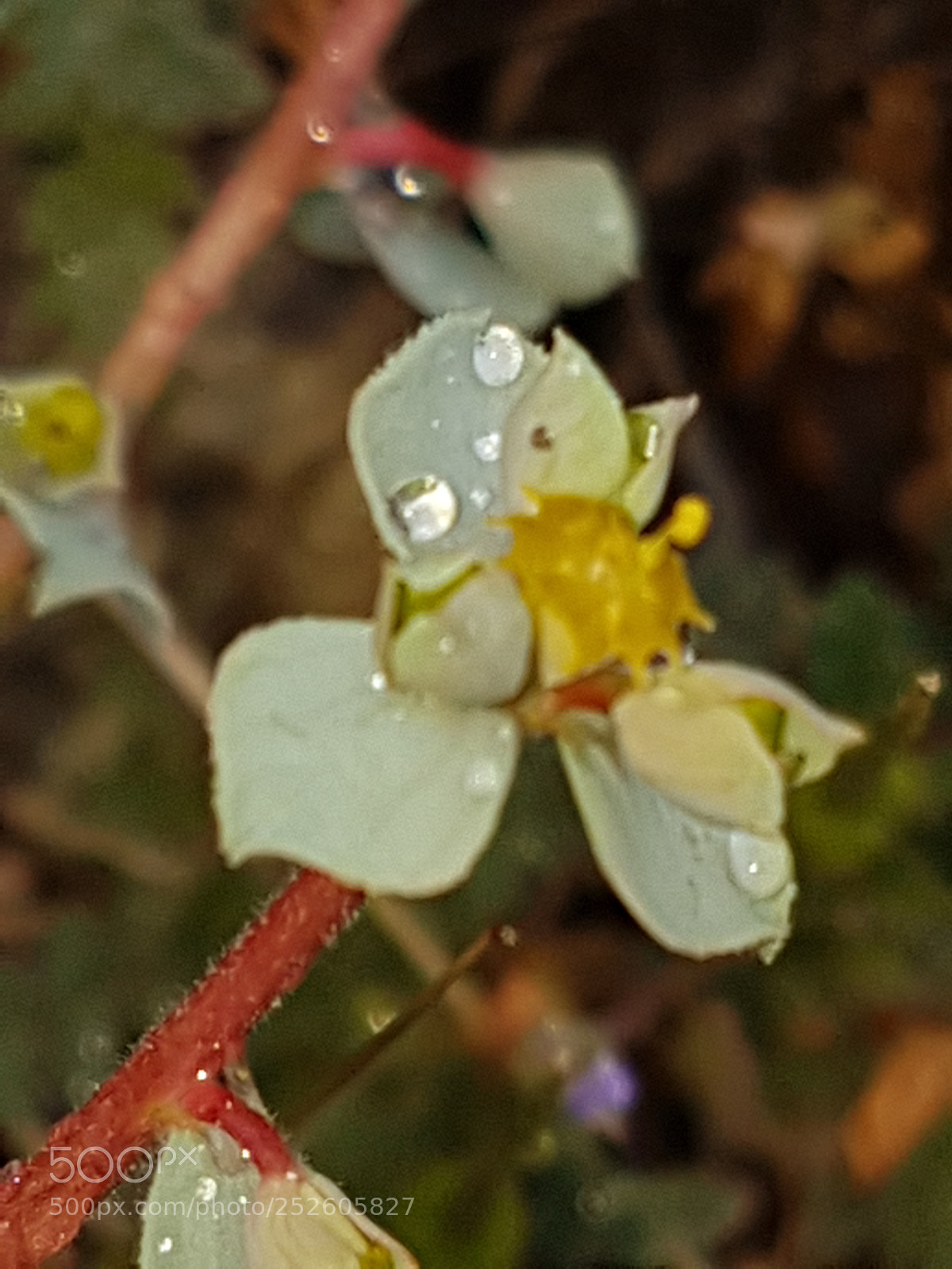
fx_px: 953
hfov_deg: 53.1
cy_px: 634
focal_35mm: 26
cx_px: 476
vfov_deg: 67.3
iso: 40
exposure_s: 1/806
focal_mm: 4.2
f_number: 1.7
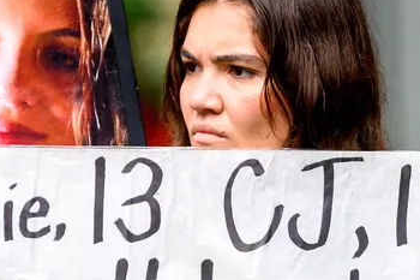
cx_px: 275
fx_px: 4606
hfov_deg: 5.2
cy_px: 368
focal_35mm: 395
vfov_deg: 3.5
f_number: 2
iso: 1600
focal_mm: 135
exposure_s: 1/3000
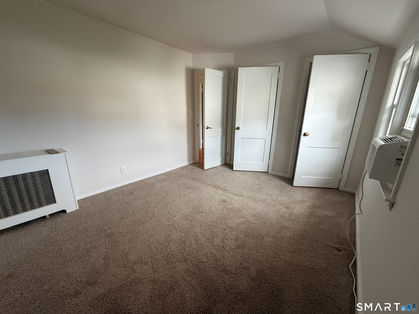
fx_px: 169
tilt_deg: -15.7
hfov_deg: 102.1
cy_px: 157
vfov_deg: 85.7
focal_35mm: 14
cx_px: 210
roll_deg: -0.2
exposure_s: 1/117
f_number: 2.2
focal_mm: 2.22
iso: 320
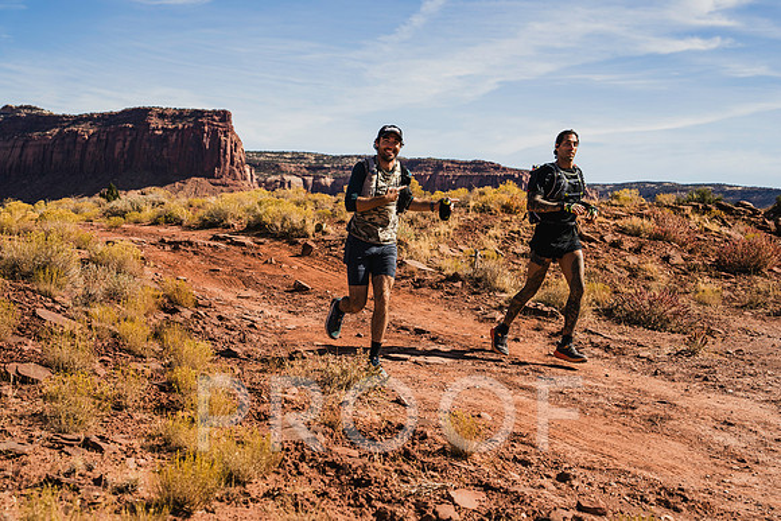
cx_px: 400
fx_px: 1133
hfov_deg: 38.0
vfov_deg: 25.9
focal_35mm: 52
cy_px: 261
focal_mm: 50
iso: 160
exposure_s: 1/1000
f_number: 5
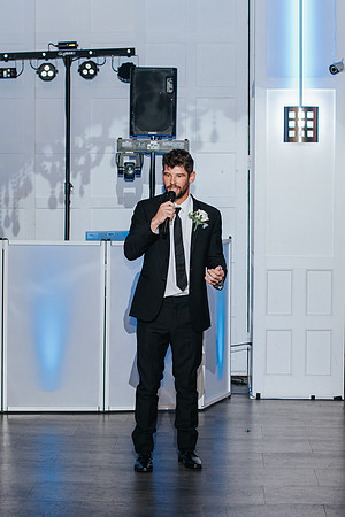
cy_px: 281
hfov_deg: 14.8
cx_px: 175
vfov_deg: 22.0
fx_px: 1332
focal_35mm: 93
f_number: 3.5
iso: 1000
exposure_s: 1/125
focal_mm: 50
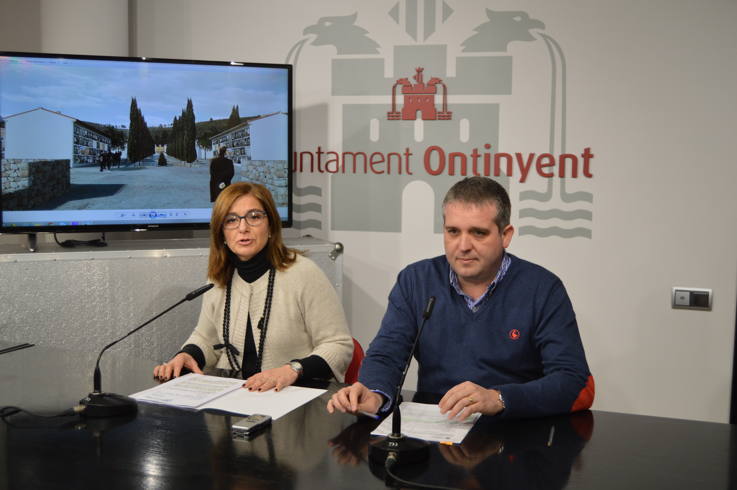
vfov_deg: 29.8
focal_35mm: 45
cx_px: 368
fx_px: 920
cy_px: 245
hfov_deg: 43.6
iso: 400
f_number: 5
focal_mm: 30
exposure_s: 1/100
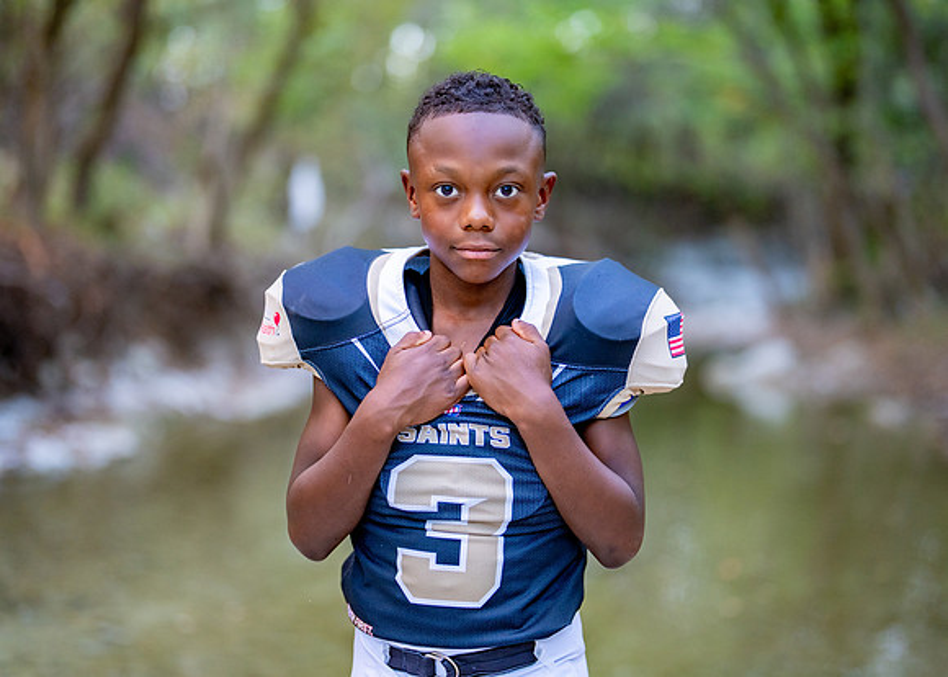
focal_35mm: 65
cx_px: 493
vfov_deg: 21.8
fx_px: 1758
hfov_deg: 30.2
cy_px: 332
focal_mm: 50
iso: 500
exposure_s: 1/400
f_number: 1.2
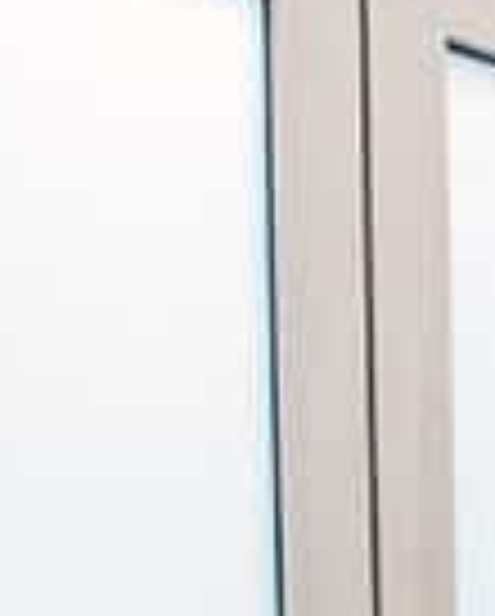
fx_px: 1754
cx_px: 1768
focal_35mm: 96
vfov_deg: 17.3
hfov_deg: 9.3
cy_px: 1005
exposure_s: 1/80
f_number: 9
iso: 2000
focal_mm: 14
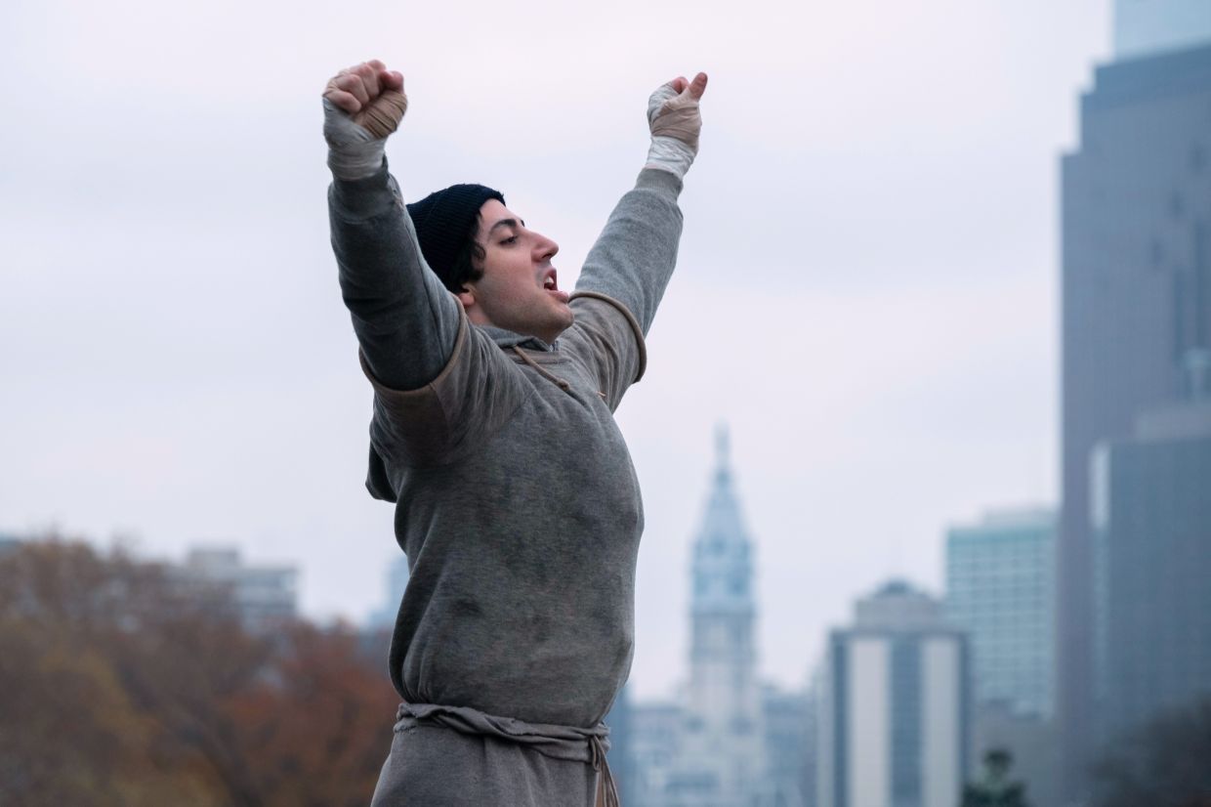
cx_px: 606
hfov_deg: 13.4
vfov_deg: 9.0
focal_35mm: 153
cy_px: 404
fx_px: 5145
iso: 640
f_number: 4
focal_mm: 102.2
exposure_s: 1/1000
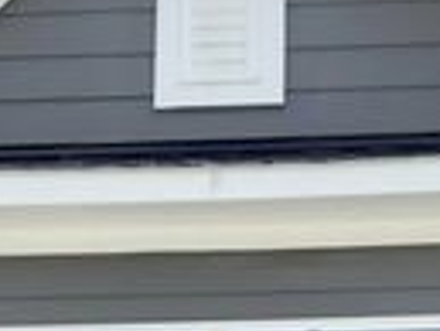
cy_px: 850
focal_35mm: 190
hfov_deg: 10.3
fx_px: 2417
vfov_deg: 7.3
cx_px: 437
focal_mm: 6.76
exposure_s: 1/5128
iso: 100
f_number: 1.78
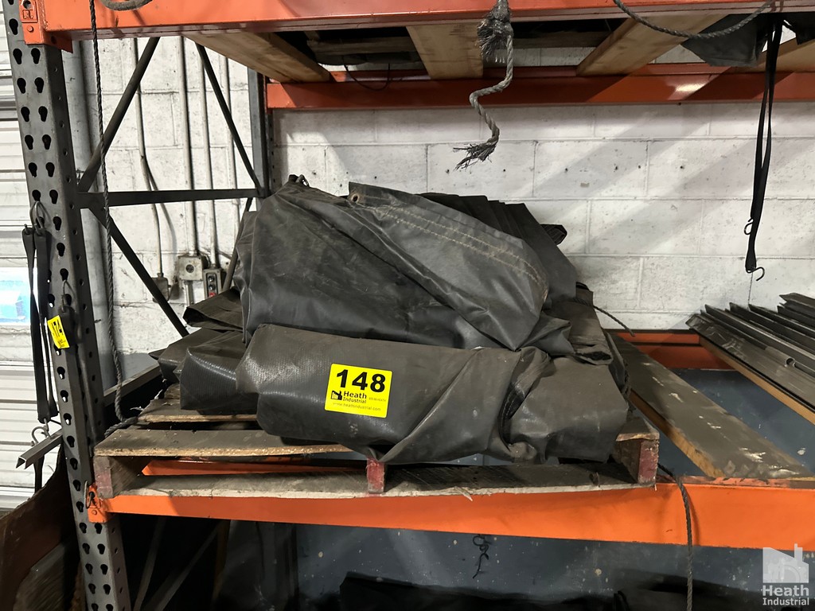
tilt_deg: -9.4
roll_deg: +0.8
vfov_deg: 56.8
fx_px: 565
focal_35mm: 24
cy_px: 306
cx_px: 408
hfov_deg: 71.6
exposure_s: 1/40
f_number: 1.78
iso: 1000
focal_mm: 6.86
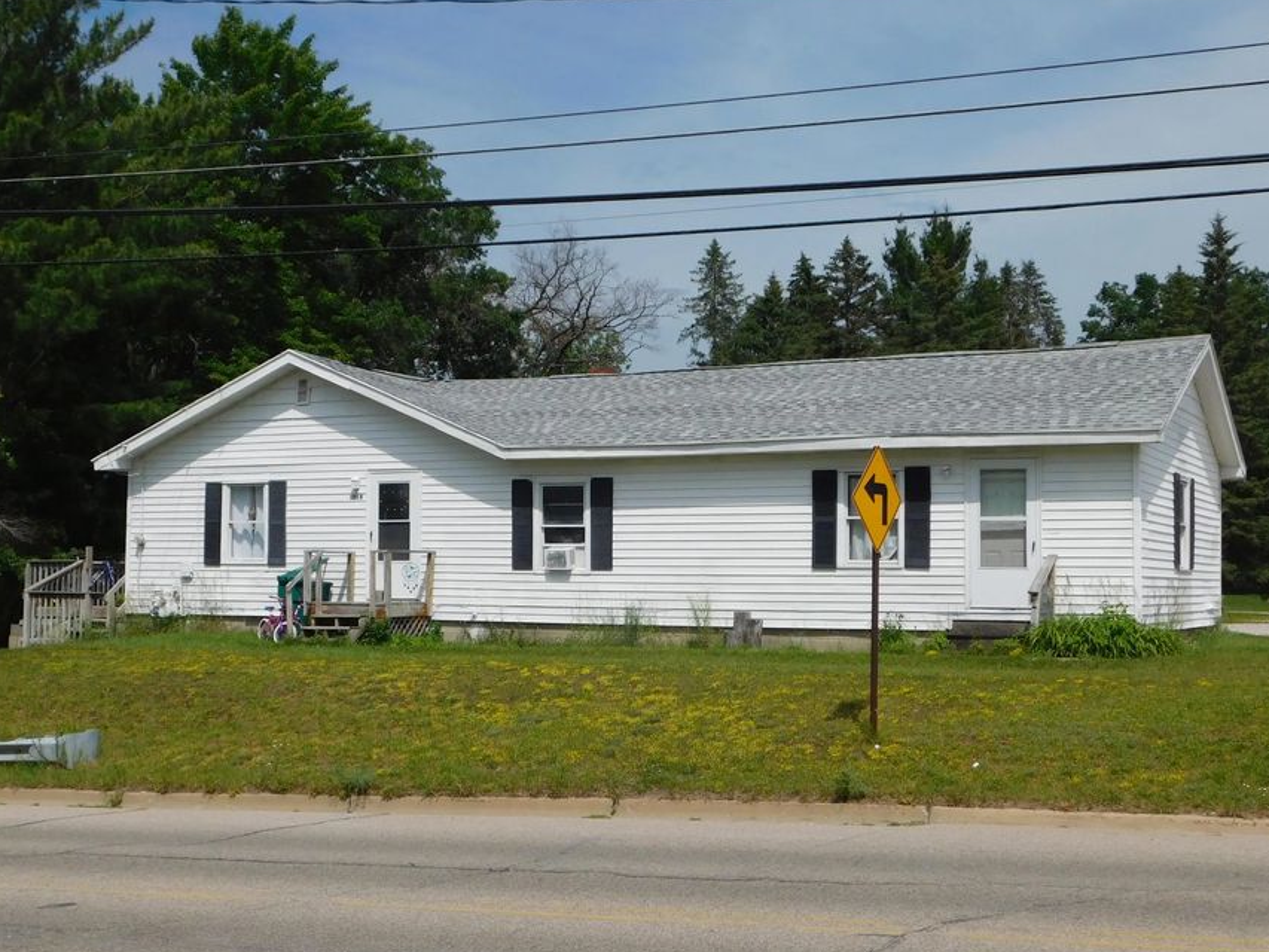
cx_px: 589
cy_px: 507
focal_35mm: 48
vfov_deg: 30.3
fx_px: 1760
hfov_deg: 39.6
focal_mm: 7.1
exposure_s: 1/800
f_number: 7.2
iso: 125
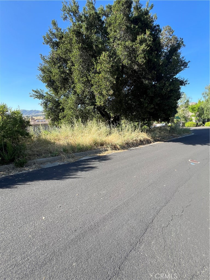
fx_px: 105
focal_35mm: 13
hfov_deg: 89.9
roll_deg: +1.3
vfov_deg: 106.2
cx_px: 105
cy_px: 140
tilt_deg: -11.3
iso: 32
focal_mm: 1.57
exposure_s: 1/341
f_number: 1.8
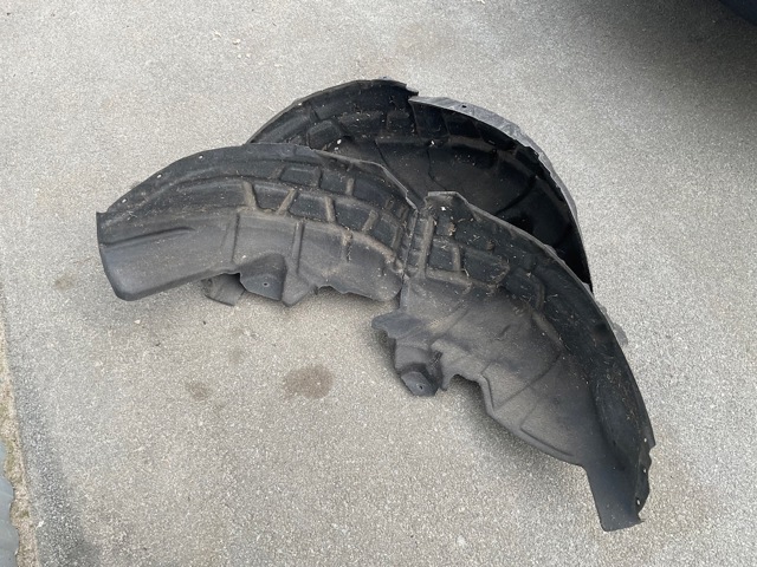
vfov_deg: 48.2
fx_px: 634
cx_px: 378
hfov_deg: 61.7
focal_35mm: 29
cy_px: 284
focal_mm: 3
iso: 16
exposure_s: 1/233
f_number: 1.8
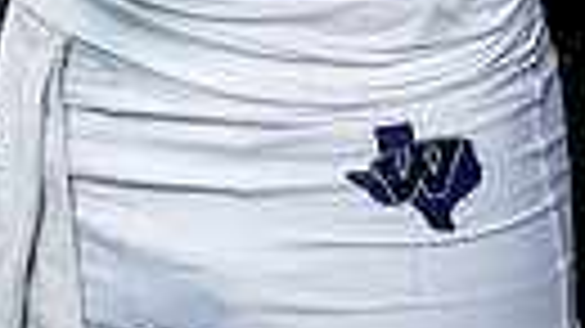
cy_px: -647
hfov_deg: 13.8
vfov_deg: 7.0
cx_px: 216
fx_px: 2419
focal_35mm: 156
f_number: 8
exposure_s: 1/250
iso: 640
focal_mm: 43
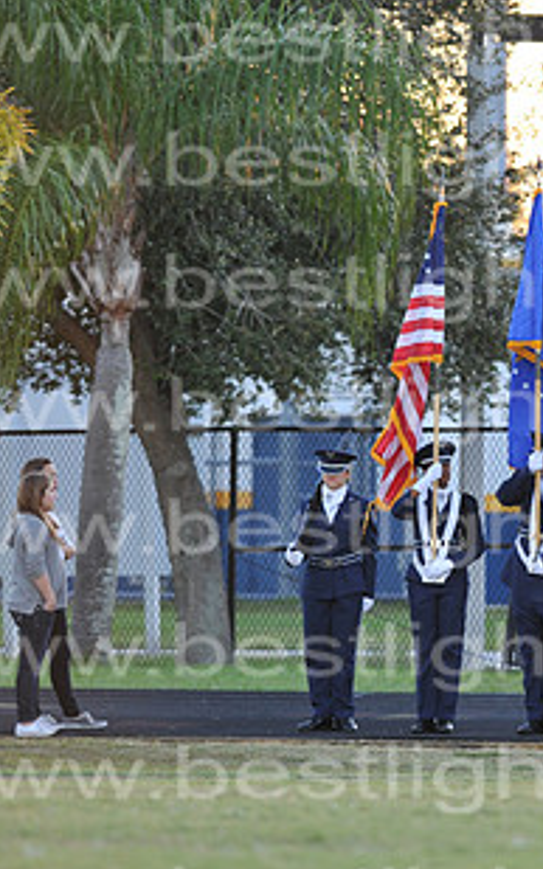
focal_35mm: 574
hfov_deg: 2.3
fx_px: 13597
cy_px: 472
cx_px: 540
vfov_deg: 3.7
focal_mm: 300
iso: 400
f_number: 4
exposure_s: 1/200
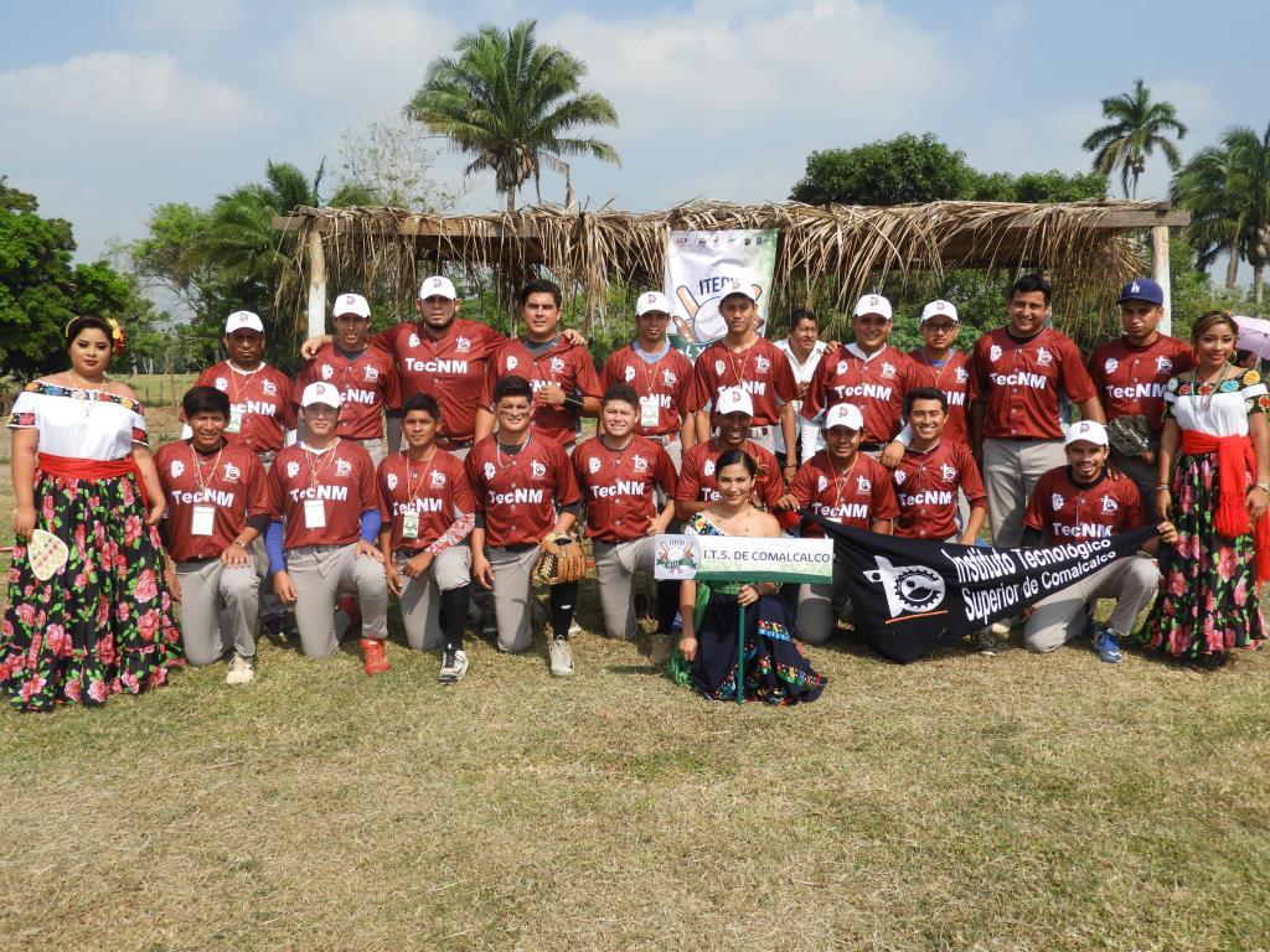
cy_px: 476
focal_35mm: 30
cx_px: 635
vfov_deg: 46.8
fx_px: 1101
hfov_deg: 60.0
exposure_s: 1/1250
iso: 100
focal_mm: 5.4
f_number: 3.5
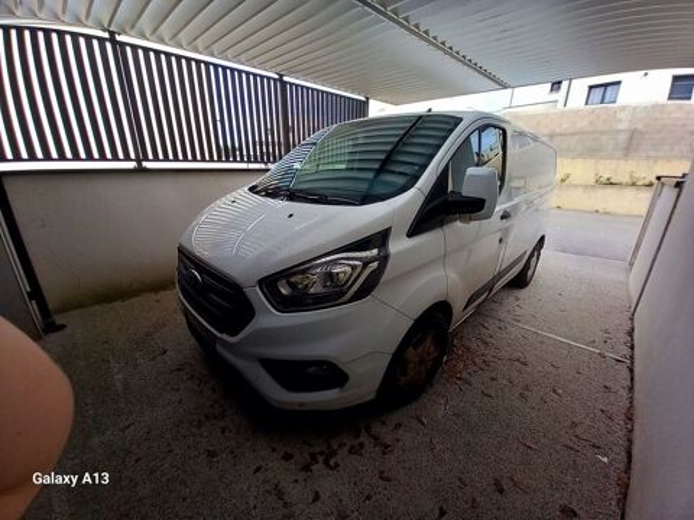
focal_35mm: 13
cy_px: 260
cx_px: 347
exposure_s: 1/291
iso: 50
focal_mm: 1.13
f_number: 2.2
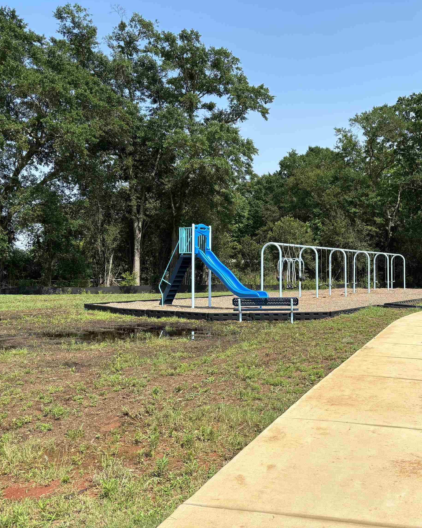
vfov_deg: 52.8
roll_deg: -0.2
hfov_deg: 41.8
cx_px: 324
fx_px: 531
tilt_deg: +0.6
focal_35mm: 34
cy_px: 264
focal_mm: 5.96
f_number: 1.6
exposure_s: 1/3205
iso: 50
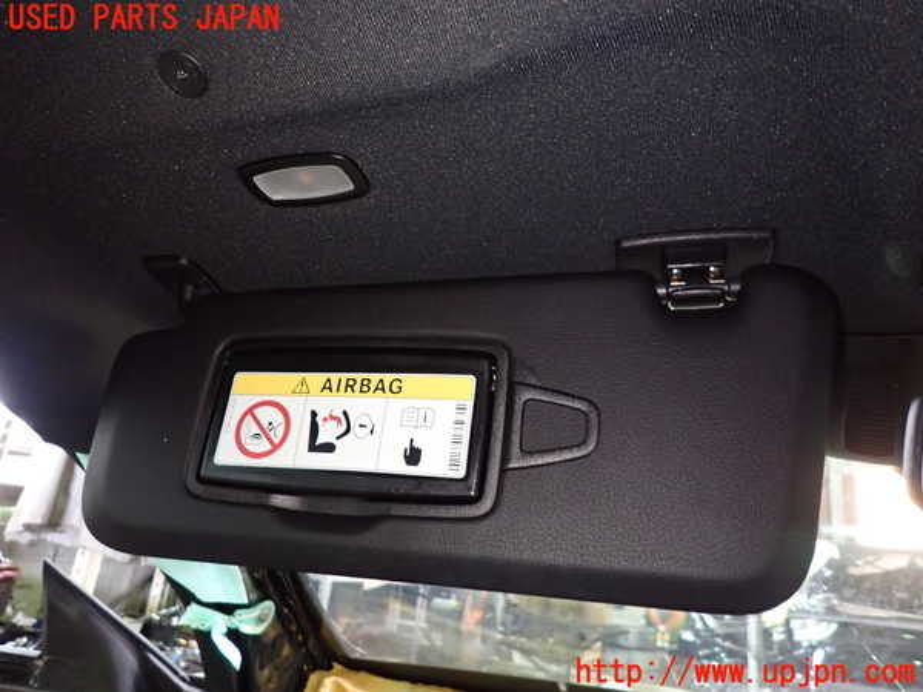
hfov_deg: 69.4
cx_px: 462
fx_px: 667
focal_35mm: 25
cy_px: 346
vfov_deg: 54.9
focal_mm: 4.5
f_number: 2
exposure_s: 1/20
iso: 800
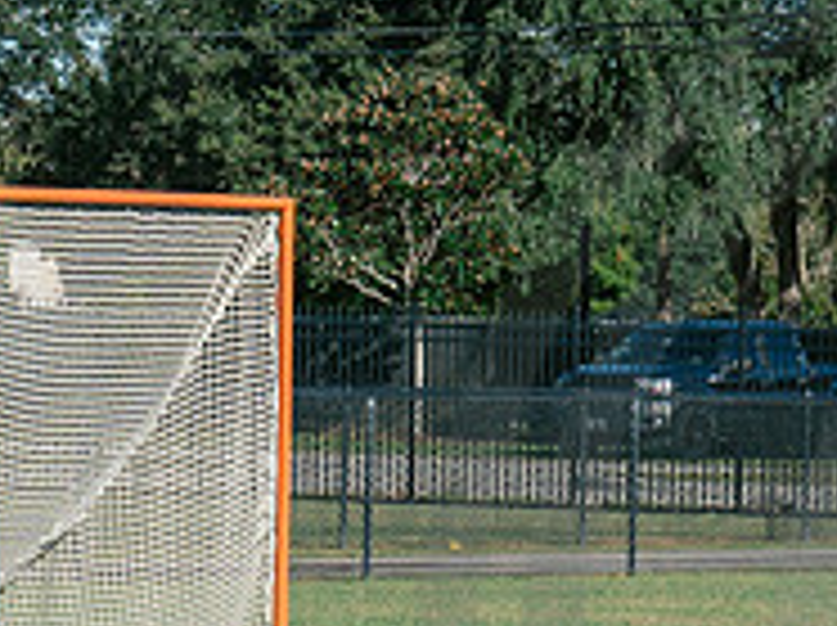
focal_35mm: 390
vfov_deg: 3.8
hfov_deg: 5.1
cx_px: 884
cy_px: 474
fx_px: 9418
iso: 250
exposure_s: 1/1250
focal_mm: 70
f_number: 5.6
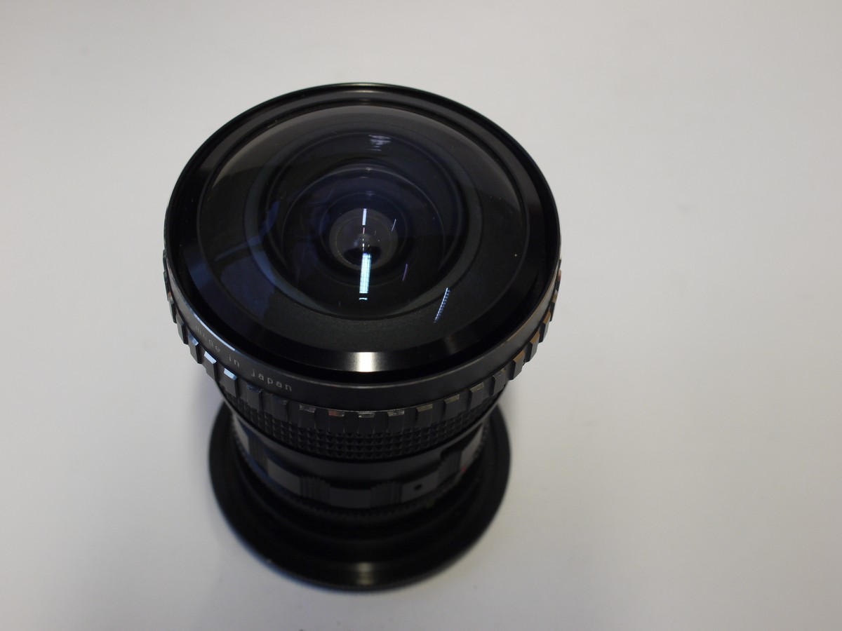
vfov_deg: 24.4
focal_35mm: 60
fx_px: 1459
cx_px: 421
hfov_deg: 32.2
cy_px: 316
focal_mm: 30
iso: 400
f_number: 7.1
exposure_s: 1/25
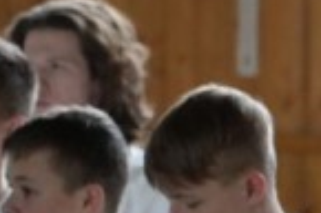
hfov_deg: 3.5
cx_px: 861
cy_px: 332
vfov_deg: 2.4
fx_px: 5169
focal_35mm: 581
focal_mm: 105
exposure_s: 1/160
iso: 6400
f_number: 4
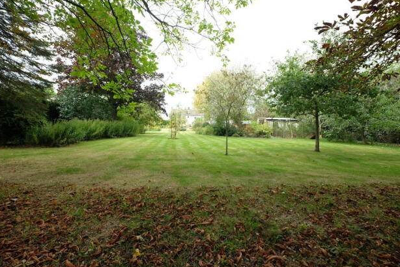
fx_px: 178
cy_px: 131
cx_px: 207
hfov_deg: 96.7
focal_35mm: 16
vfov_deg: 73.8
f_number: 5.6
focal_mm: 10
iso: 400
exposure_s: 1/160
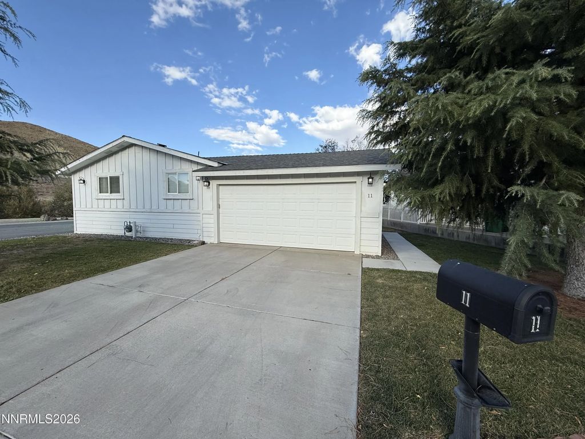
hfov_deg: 102.1
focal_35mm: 14
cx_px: 292
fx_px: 237
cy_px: 220
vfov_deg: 85.7
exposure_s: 1/1068
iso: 50
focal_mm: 2.22
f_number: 2.2
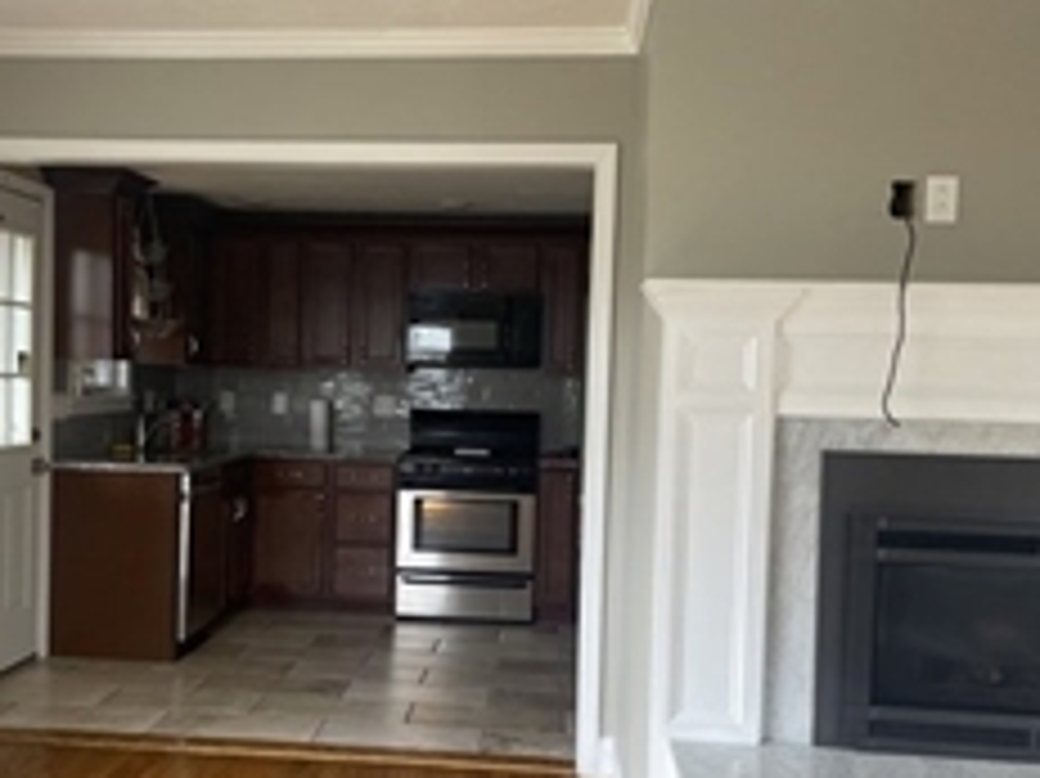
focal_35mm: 39
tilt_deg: -1.1
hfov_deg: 47.6
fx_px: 1171
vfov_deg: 36.7
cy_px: 432
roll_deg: -1.1
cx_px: 410
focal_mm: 4.2
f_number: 1.6
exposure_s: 1/121
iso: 100
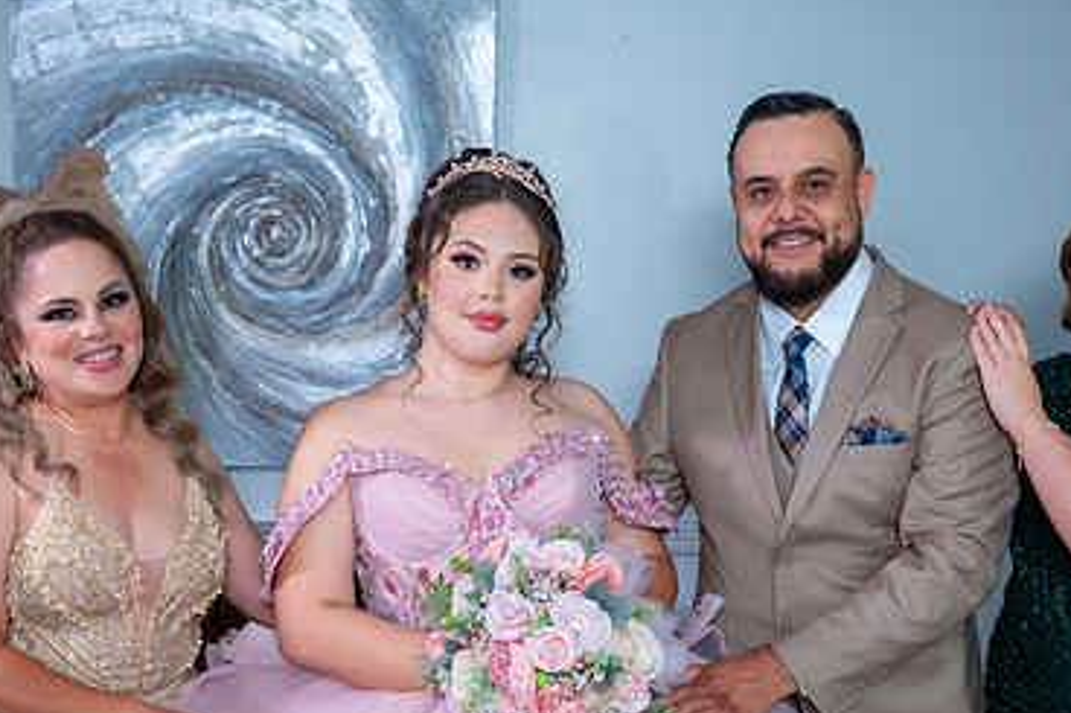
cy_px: 506
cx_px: 522
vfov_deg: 25.7
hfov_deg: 38.2
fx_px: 1546
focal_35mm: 52
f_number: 4
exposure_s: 1/60
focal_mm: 32
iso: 1250
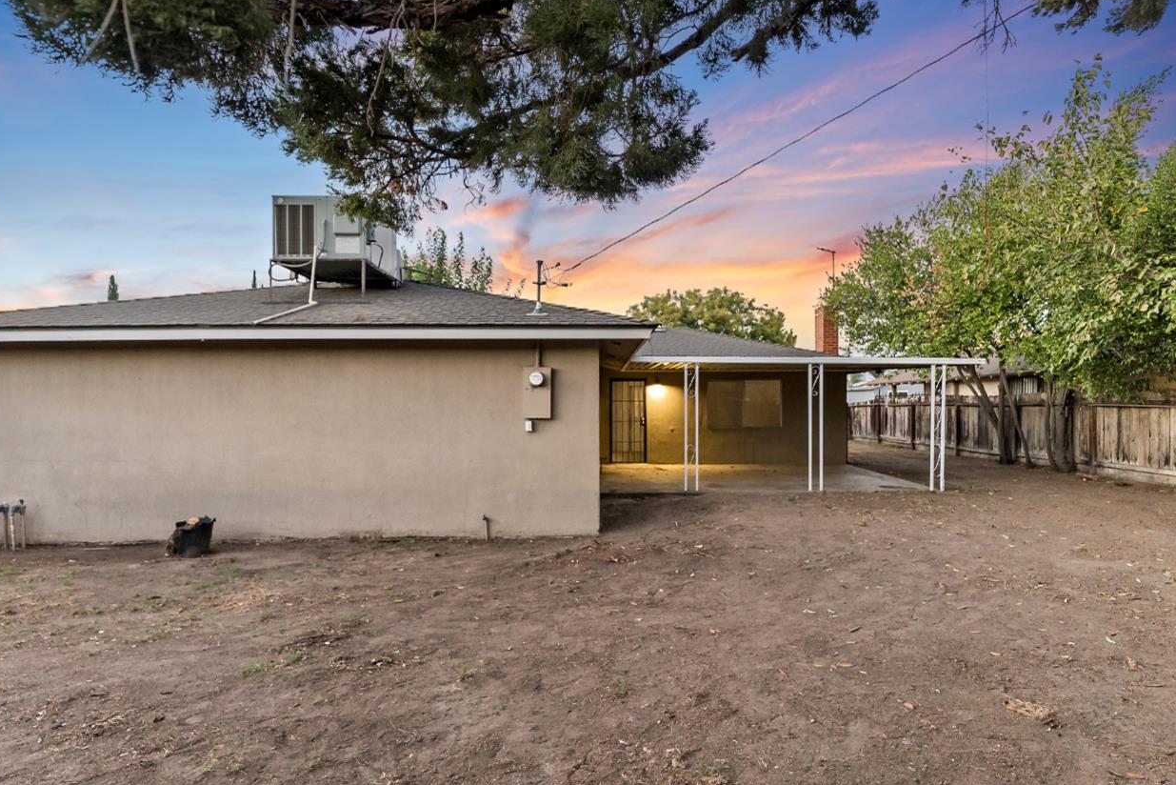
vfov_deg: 70.4
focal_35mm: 17
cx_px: 536
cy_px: 410
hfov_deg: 93.0
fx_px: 555
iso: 1600
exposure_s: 1/160
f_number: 2.8
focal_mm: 14
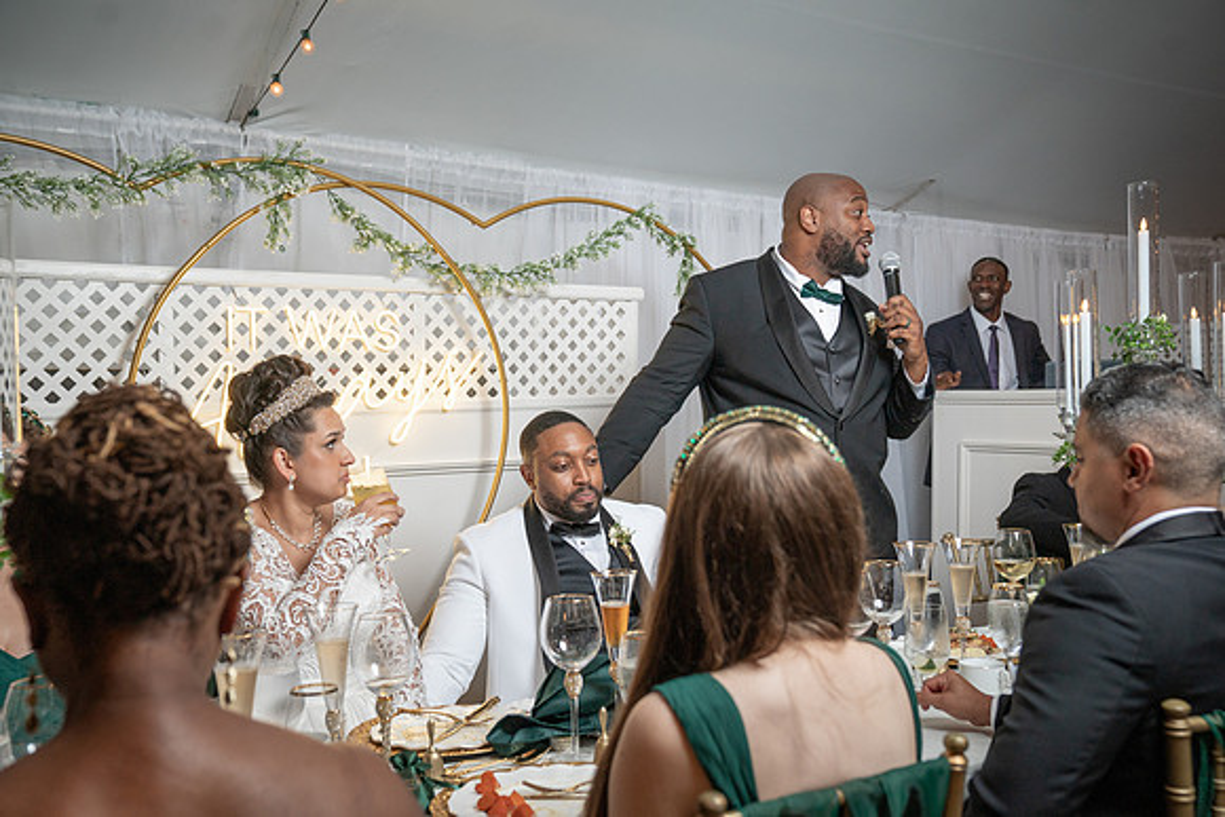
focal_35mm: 37
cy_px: 408
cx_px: 612
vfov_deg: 36.0
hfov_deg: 51.9
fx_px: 1259
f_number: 4
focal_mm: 37
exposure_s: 1/200
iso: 500
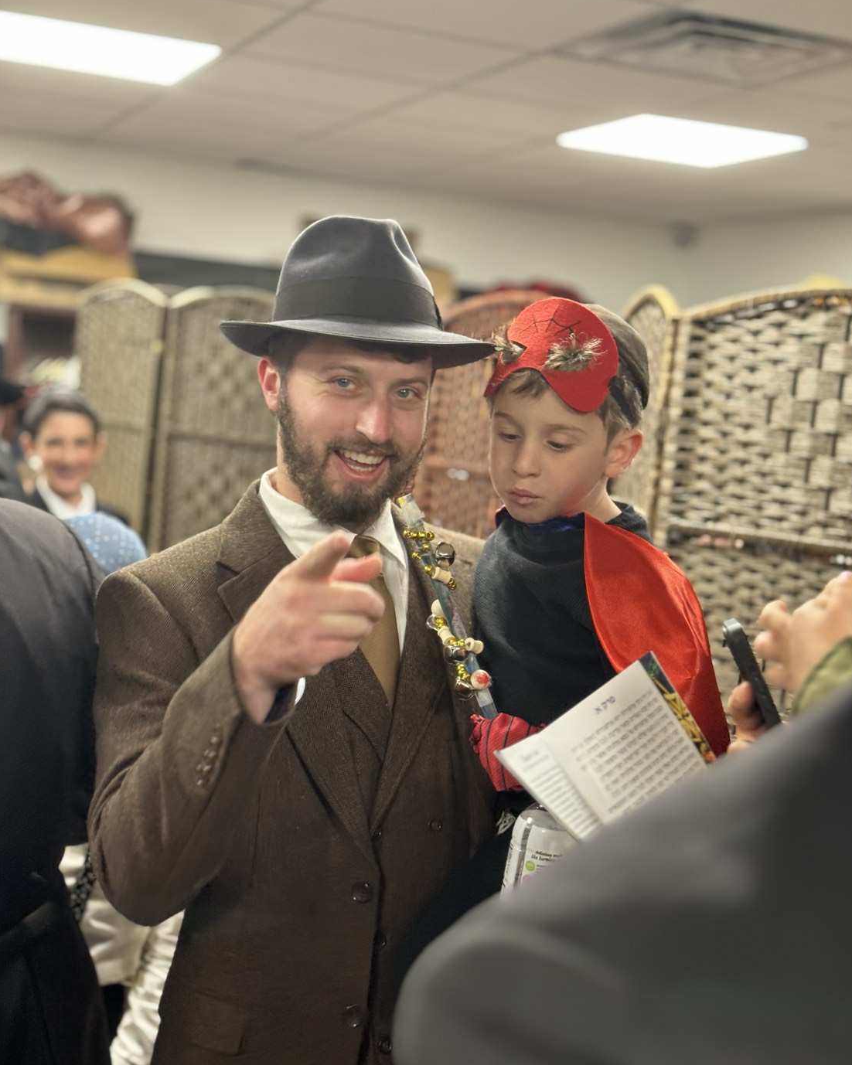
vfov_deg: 36.7
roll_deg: -5.4
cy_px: 532
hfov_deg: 29.7
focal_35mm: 51
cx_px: 433
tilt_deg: -6.8
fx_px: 1608
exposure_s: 1/40
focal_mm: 6.86
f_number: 1.78
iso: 200
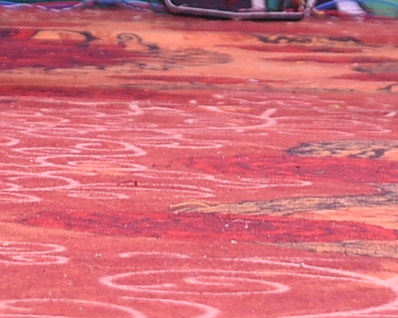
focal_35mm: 328
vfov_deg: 4.6
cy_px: -576
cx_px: -90
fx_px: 3863
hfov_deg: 5.9
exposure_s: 1/160
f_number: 5
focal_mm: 38
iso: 200
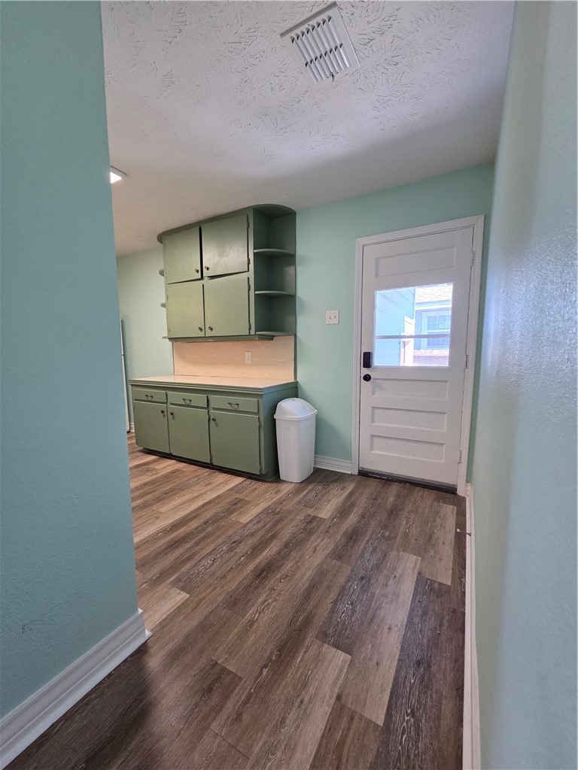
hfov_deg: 89.9
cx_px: 289
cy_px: 385
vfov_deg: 106.2
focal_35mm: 13
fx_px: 289
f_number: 2.2
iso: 250
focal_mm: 2.2
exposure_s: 1/120
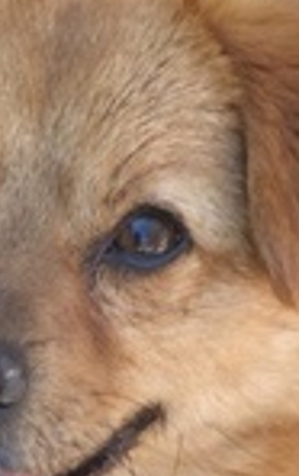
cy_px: 544
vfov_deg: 6.3
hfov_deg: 4.0
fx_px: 4273
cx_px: -80
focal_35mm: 329
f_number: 3.4
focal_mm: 18.6
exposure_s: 1/50
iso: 40
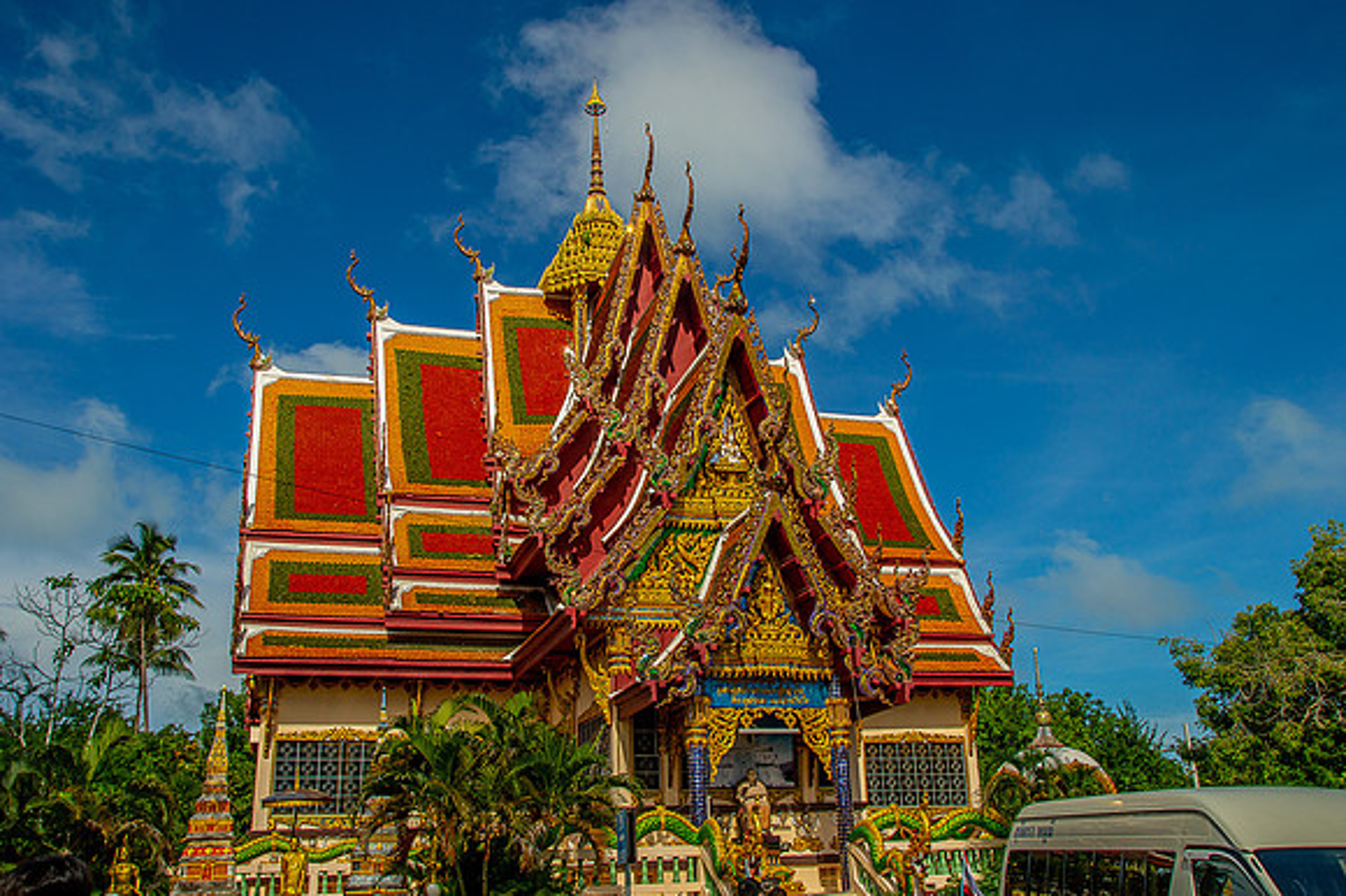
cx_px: 673
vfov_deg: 39.9
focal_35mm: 33
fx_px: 1233
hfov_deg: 57.3
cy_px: 448
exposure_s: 1/640
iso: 125
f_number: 8
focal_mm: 22
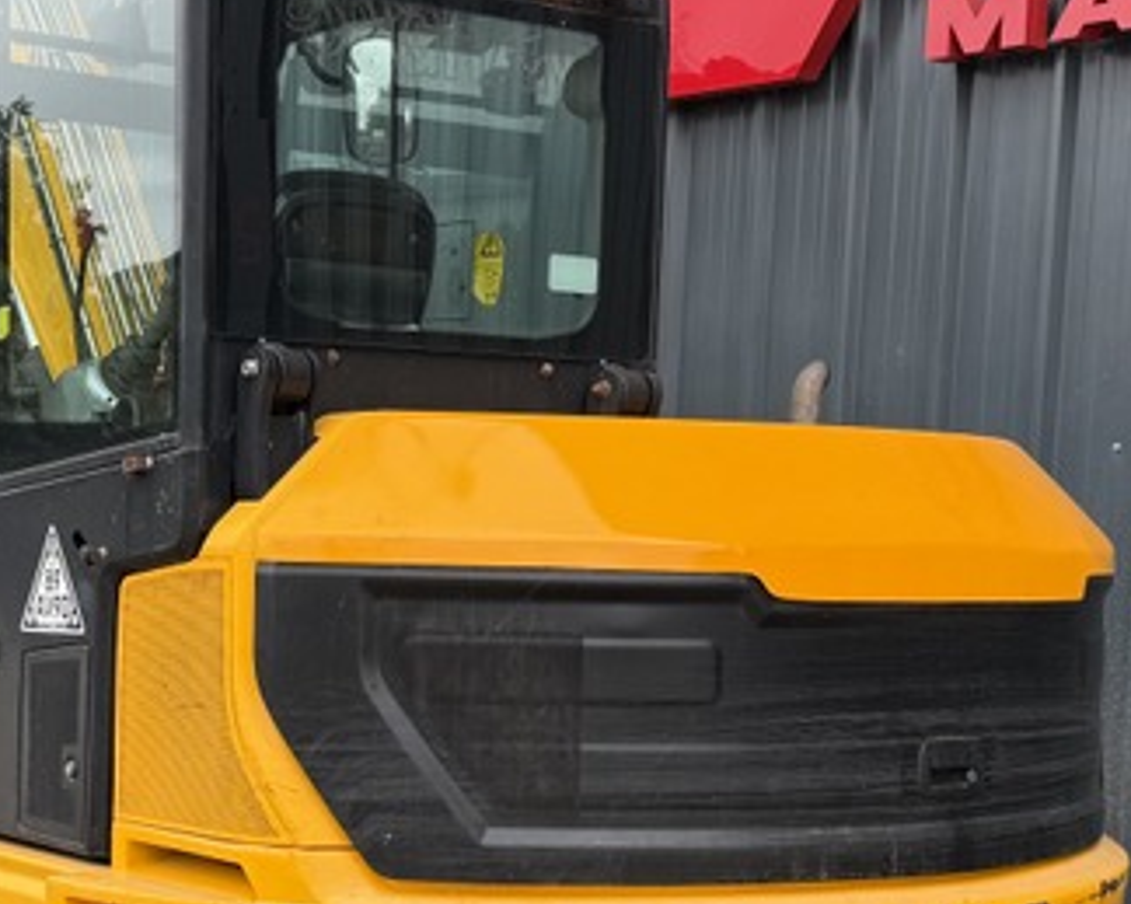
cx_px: 405
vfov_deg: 20.4
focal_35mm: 74
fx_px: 2476
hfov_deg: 25.6
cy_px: 733
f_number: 1.78
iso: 80
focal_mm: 6.76
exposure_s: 1/504
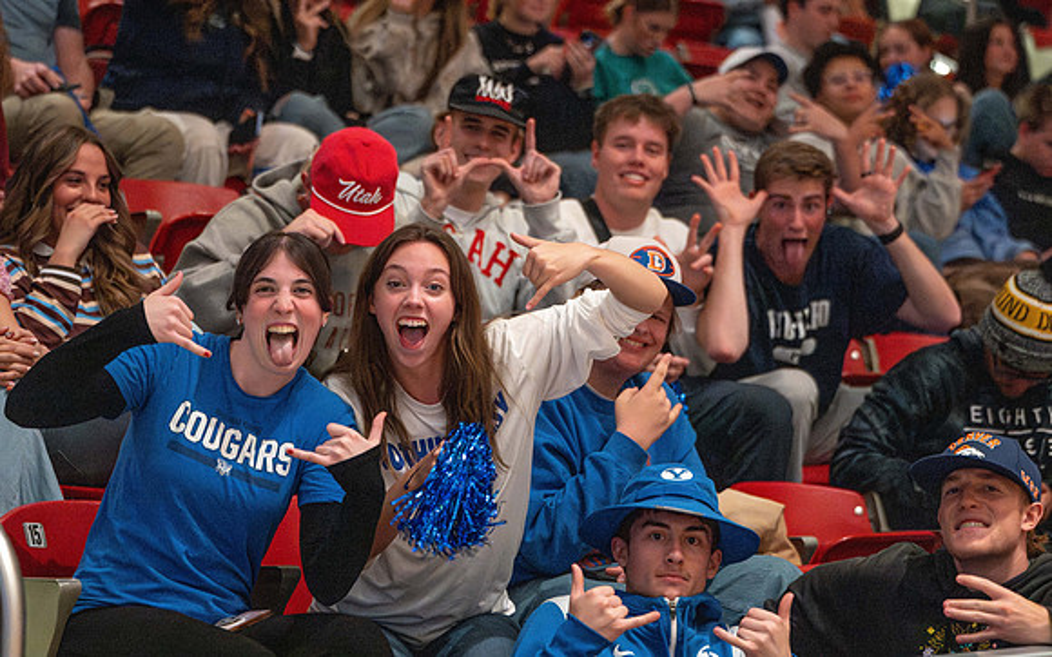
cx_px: 477
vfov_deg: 12.1
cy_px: 272
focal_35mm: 108
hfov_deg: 19.2
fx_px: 3107
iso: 20000
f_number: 2.8
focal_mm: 93
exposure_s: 1/320
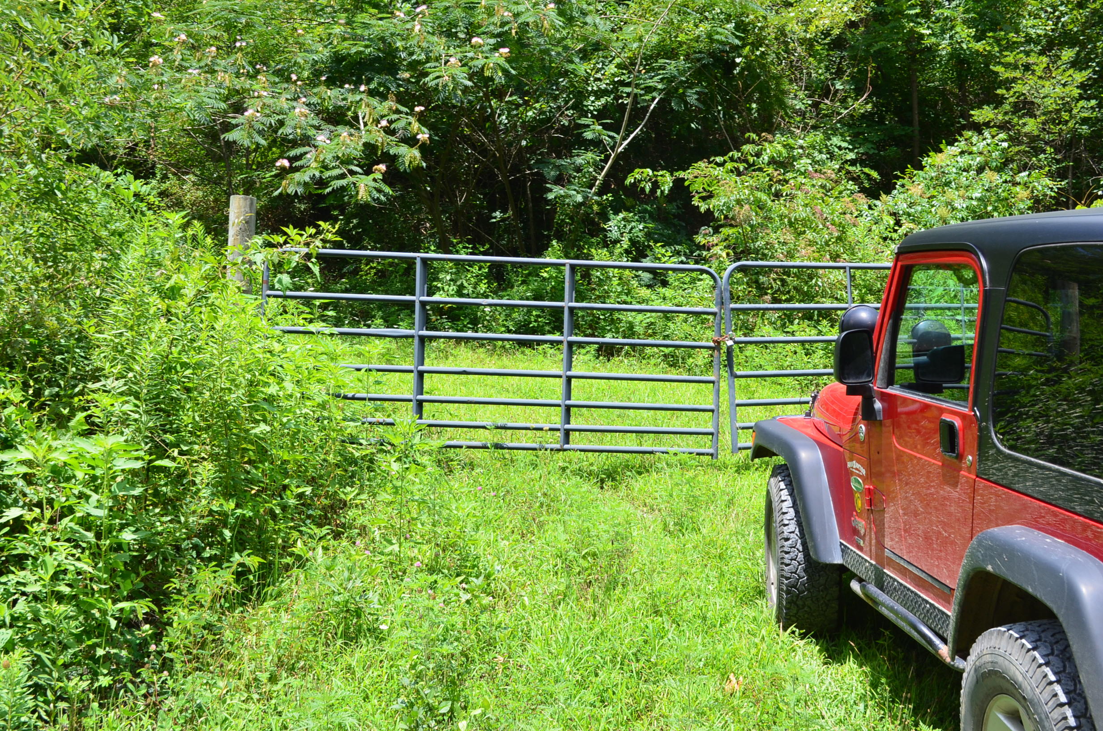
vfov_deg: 31.8
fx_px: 1284
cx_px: 552
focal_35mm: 42
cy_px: 366
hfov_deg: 46.5
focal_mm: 28
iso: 400
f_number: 9
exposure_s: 1/160
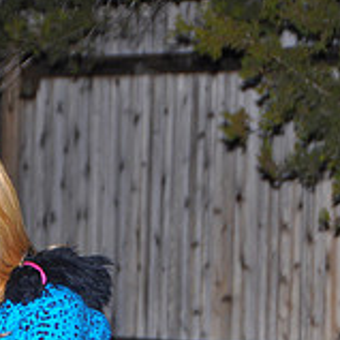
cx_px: -62
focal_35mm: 325
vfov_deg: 5.4
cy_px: 345
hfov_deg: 5.4
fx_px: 3612
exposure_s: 1/60
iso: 200
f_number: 5.6
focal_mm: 70
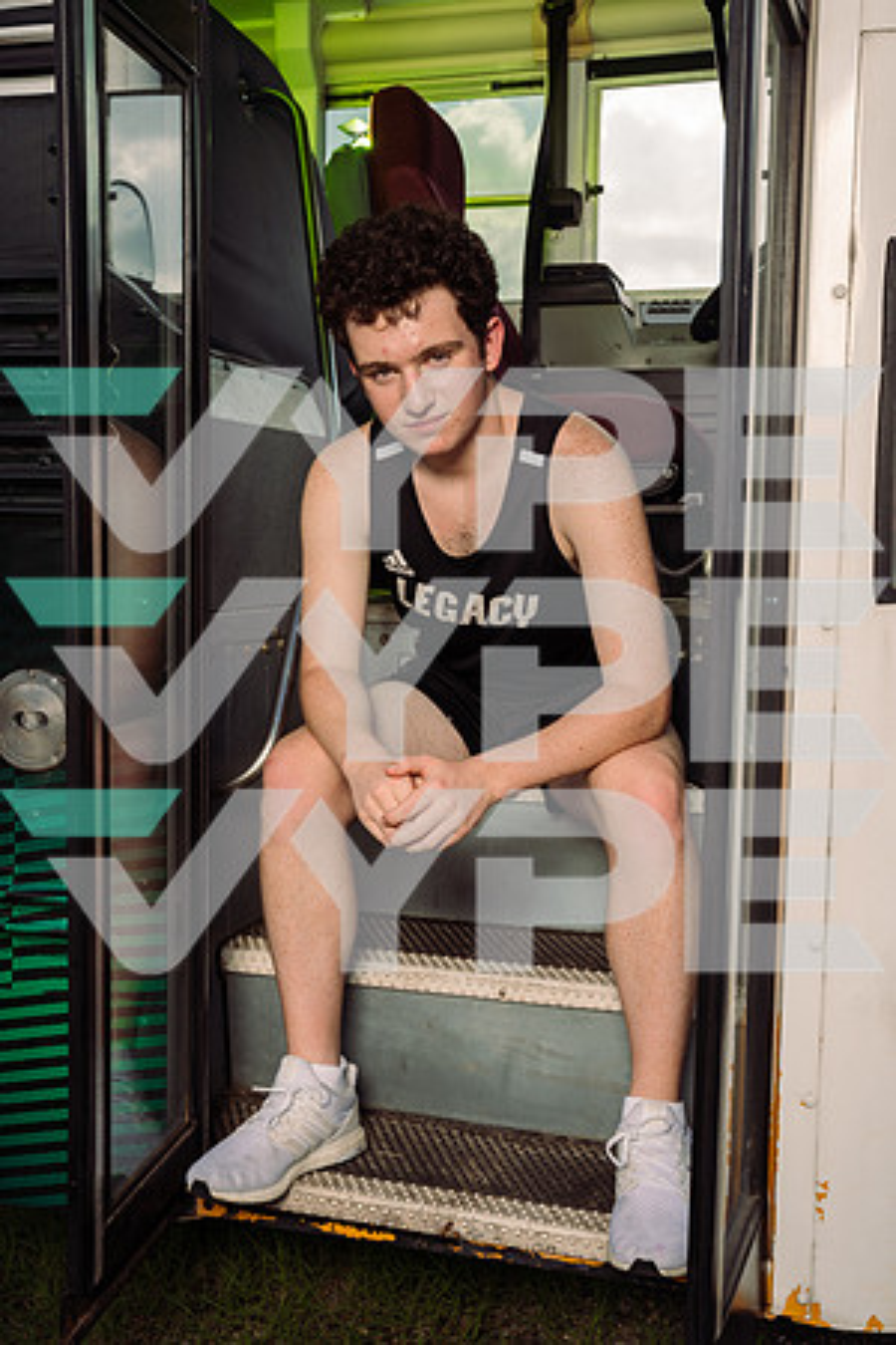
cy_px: 672
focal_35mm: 43
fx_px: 1605
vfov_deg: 45.4
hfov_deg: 31.2
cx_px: 448
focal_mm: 43
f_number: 7.1
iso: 50
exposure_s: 1/250
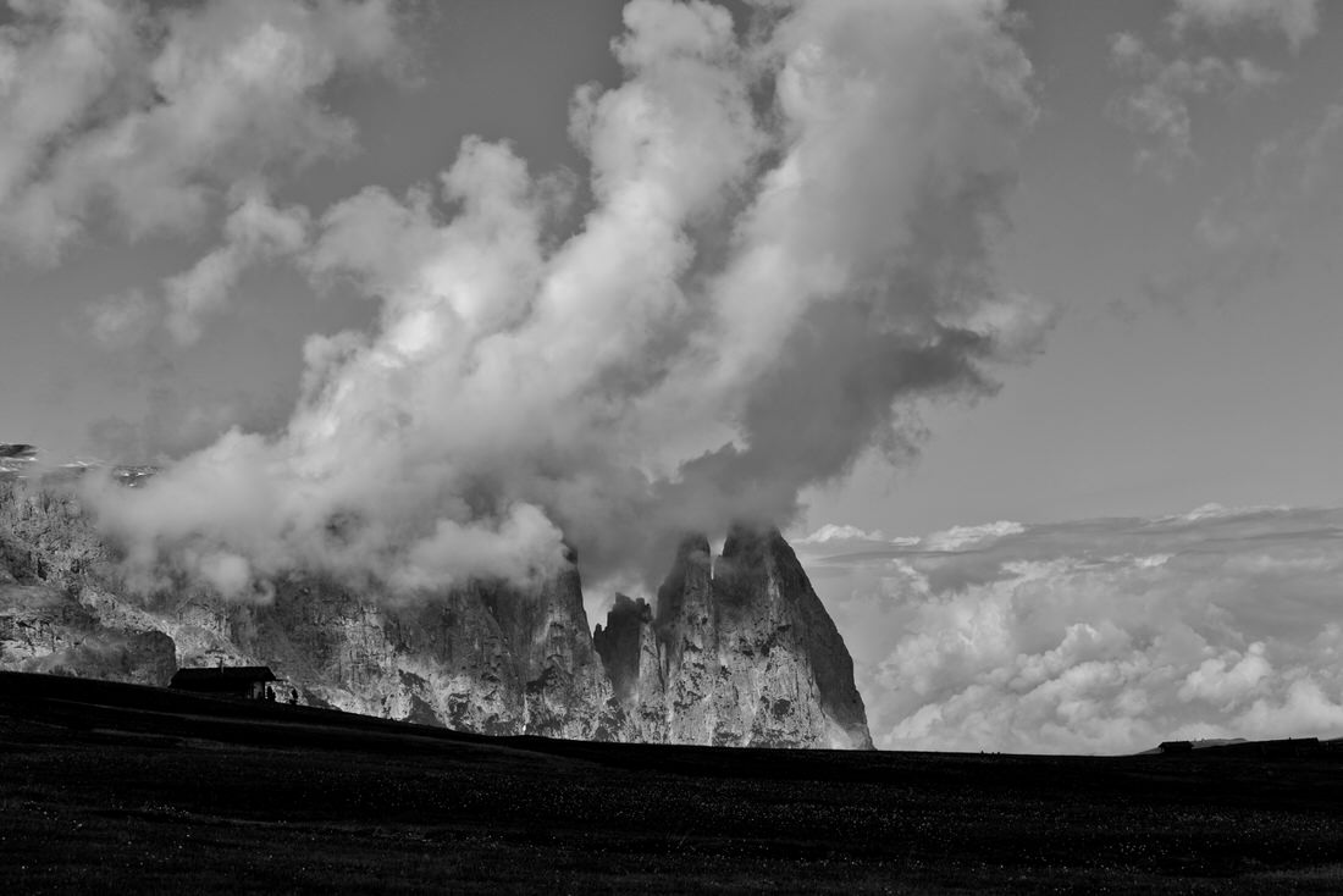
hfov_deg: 28.8
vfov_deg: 19.5
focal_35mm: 70
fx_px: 2612
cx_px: 672
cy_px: 448
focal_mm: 70
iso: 200
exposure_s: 1/1000
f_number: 9
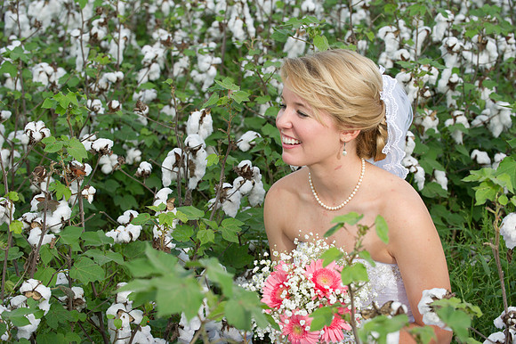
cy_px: 172
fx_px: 1361
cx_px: 258
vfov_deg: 14.4
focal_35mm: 95
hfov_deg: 21.5
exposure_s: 1/200
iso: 160
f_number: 6.3
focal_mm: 95
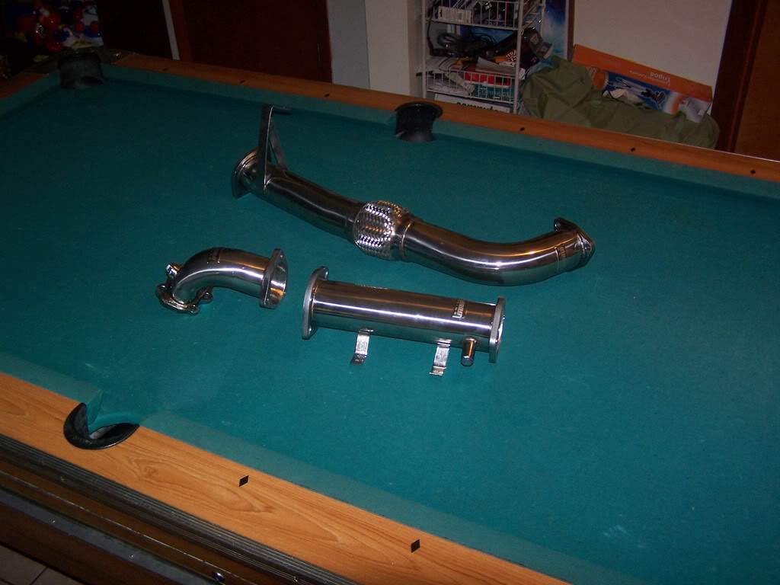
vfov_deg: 37.7
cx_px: 390
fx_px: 856
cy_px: 292
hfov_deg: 49.0
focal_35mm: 38
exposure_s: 1/60
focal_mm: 6.3
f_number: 2.8
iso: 140
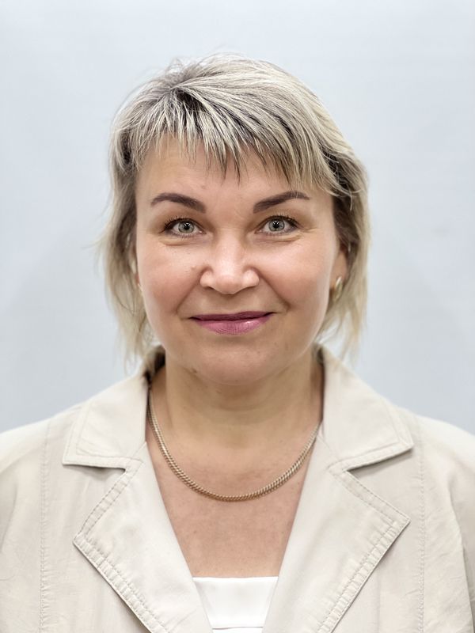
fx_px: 1409
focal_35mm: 77
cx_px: 238
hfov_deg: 19.1
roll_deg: -0.1
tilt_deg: -5.1
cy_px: 316
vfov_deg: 25.3
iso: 250
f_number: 2.8
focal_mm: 9
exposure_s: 1/33
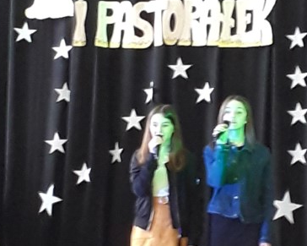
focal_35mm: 58
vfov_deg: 26.2
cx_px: 213
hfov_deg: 32.1
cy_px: 102
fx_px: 527
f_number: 1.9
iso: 160
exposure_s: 1/33
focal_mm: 3.6
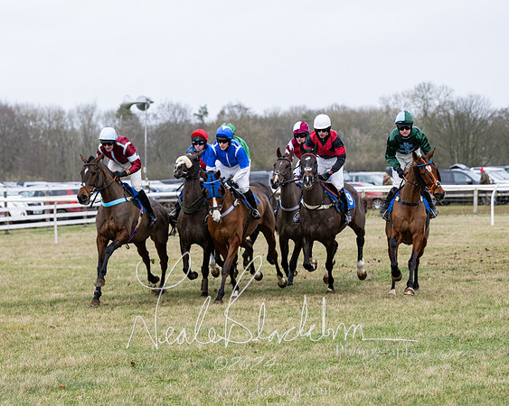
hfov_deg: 13.6
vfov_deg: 10.9
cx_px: 225
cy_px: 225
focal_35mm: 142
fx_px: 2137
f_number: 4
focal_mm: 95
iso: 800
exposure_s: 1/2000
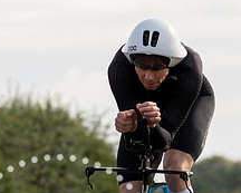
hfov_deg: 3.2
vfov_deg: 2.5
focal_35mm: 611
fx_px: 4360
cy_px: 184
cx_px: 104
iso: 125
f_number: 4
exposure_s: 1/1000
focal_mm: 133
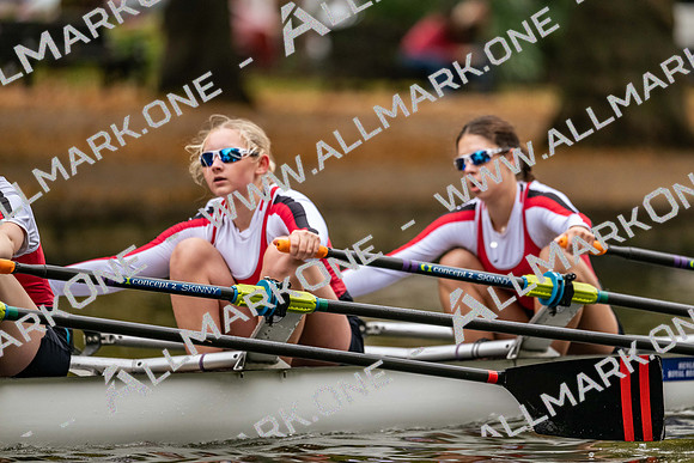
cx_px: 347
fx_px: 7713
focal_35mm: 400
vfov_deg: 3.4
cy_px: 232
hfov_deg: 5.2
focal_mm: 400
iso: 2500
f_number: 4.5
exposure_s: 1/2500
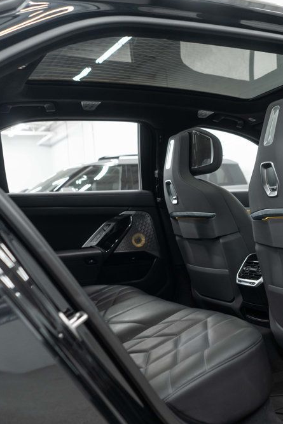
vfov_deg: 45.4
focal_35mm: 43
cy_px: 210
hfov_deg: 30.2
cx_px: 241
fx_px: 507
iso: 640
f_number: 3.2
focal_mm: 28
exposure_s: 1/40
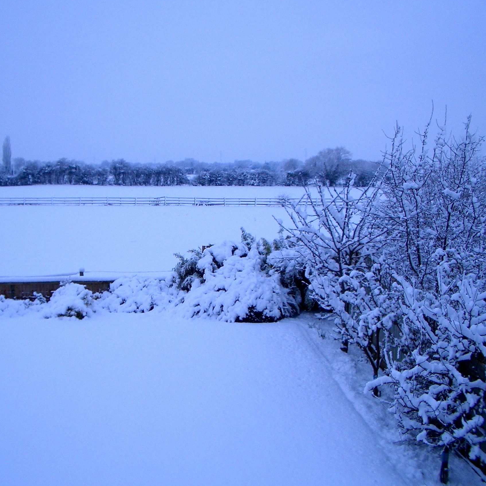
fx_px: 667
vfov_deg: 40.0
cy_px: 244
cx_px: 184
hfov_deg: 39.8
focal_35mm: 42
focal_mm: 5.8
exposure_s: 1/500
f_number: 4.3
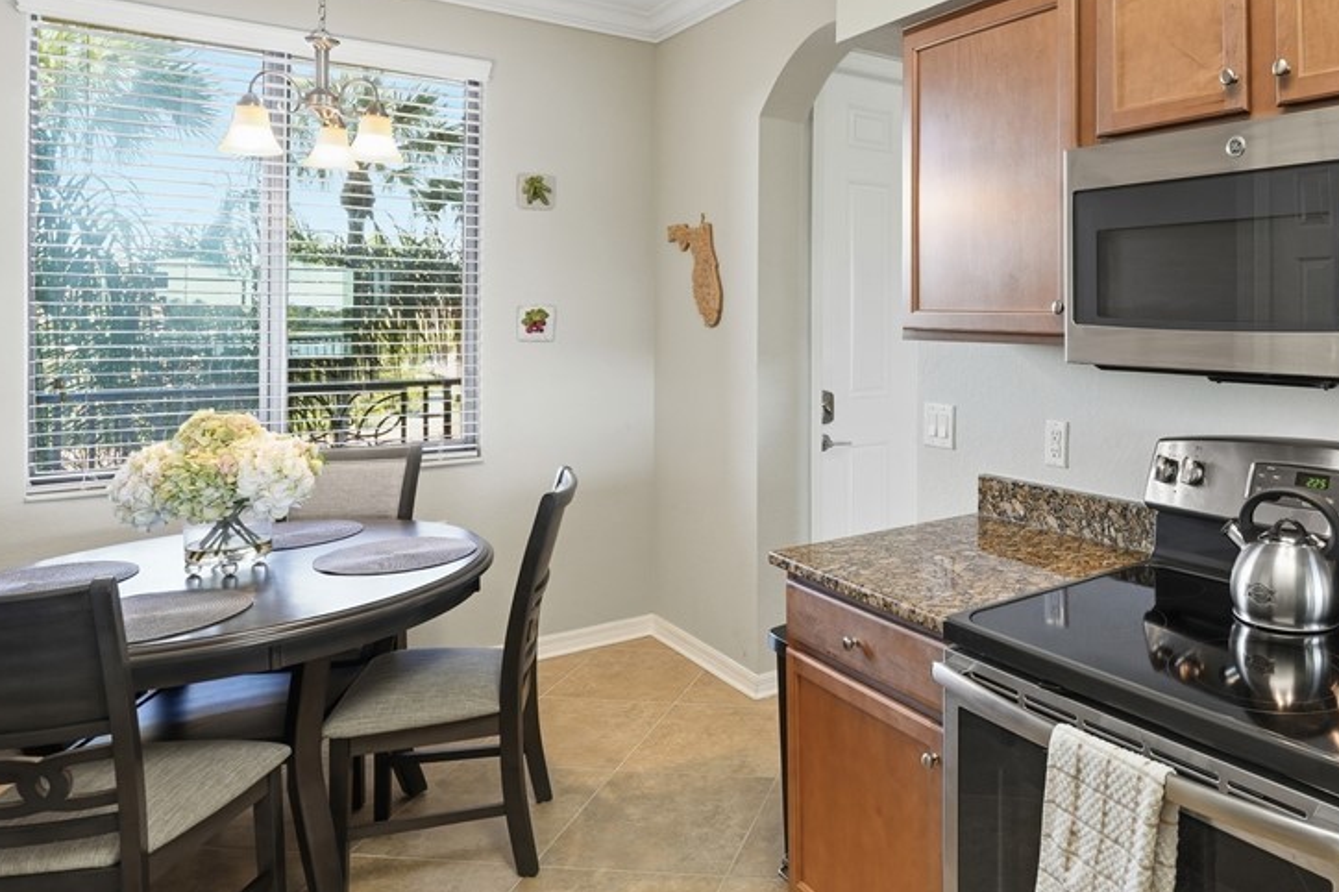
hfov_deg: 69.6
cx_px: 980
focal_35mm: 24
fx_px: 892
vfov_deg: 52.3
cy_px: 317
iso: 200
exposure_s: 1/13
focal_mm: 16
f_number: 9
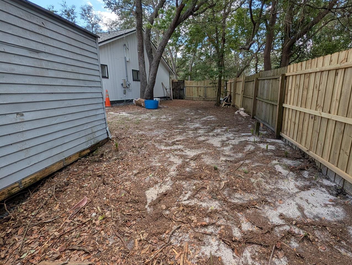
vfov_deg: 81.7
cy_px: 122
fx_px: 153
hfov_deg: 97.6
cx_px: 198
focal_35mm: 15
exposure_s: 1/1245
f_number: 1.7
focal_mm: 2.02
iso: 47
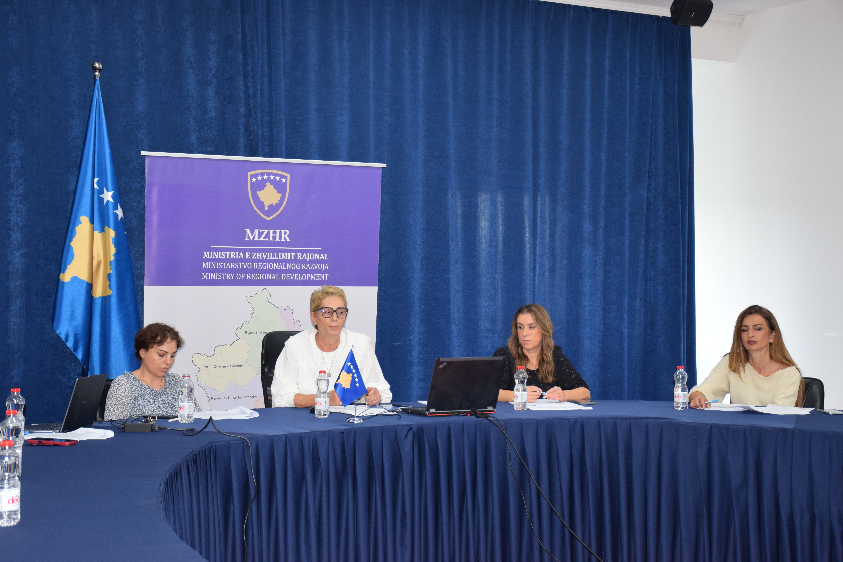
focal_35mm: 60
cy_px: 281
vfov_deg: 22.6
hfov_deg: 33.4
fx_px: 1405
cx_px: 422
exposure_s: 1/125
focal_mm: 40
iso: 800
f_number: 5.6
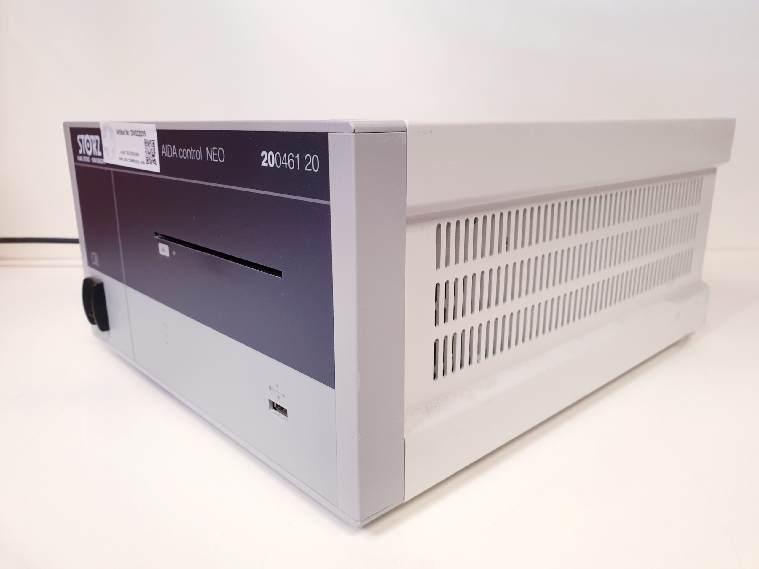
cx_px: 380
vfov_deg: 53.1
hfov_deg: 67.3
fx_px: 570
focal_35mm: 26
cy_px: 284
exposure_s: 1/50
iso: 160
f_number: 2.4
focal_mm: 4.3
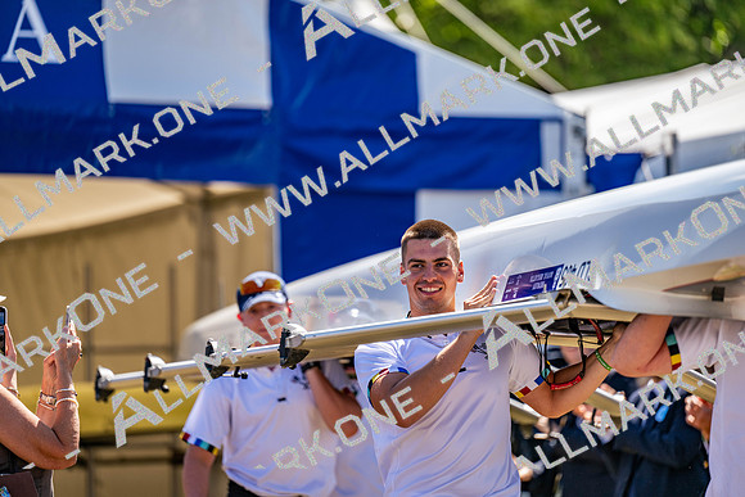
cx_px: 372
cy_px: 248
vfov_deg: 6.9
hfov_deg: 10.3
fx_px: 4140
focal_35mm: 200
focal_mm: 200
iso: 200
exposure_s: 1/2000
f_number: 2.8
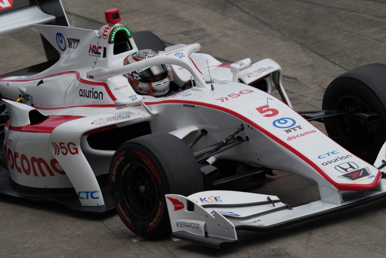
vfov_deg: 3.4
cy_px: 129
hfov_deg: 5.1
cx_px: 193
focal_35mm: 400
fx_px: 4292
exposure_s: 1/200
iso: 125
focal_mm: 400
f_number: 13
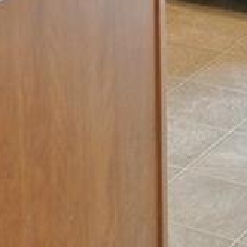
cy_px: -241
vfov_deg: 9.7
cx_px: -147
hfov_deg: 10.0
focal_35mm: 168
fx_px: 1356
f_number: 3.8
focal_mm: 12.2
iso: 400
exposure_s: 1/40
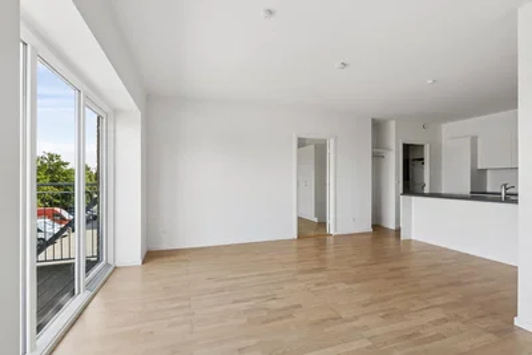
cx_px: 266
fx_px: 244
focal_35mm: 16
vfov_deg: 72.1
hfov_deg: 95.0
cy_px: 178
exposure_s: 1/60
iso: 200
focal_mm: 11
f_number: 8
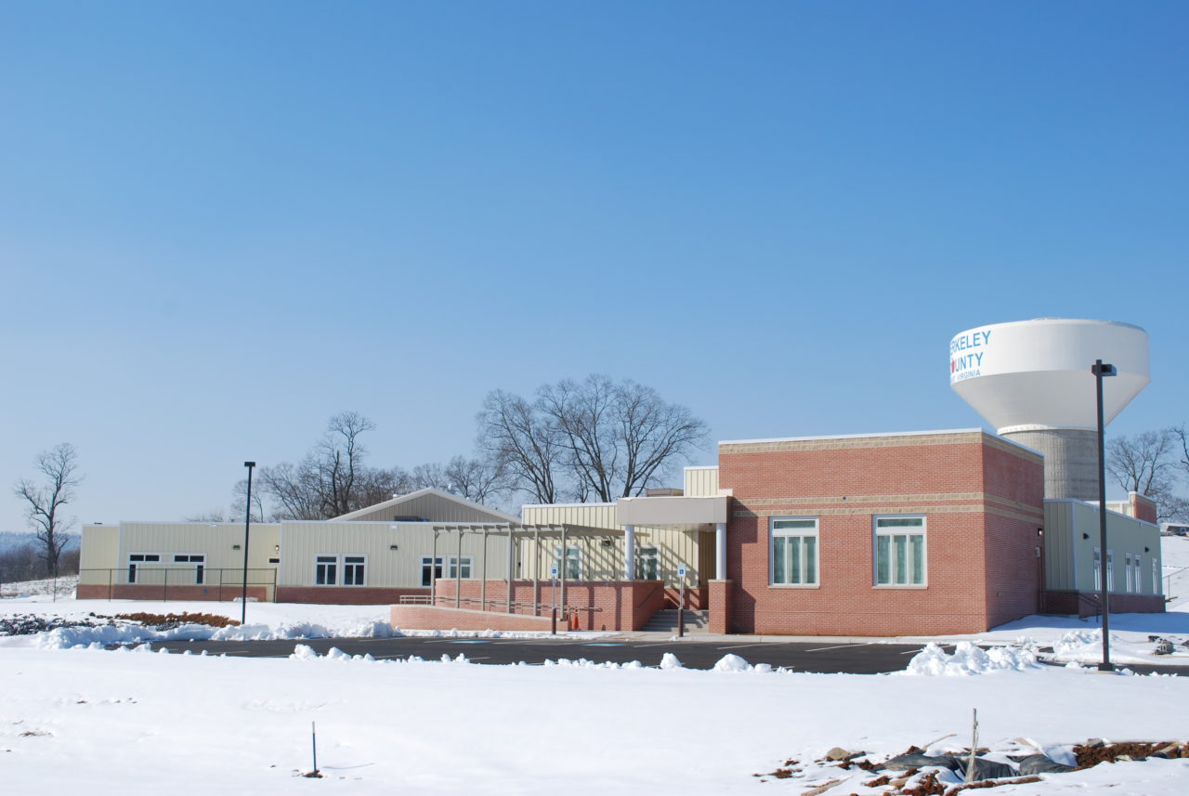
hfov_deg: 46.3
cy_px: 398
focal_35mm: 42
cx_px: 594
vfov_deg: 32.0
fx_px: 1389
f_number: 9
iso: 100
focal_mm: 28
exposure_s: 1/320
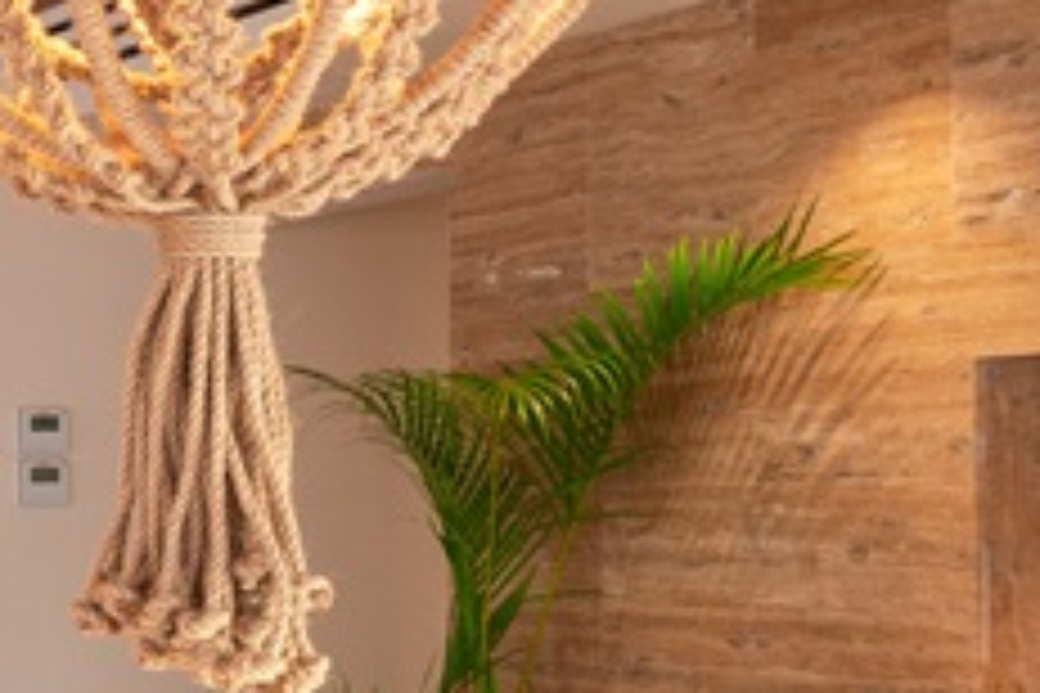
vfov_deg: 17.4
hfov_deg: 16.7
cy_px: 540
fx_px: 2253
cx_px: -1218
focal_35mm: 78
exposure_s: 1/3
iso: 100
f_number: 8
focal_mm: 14
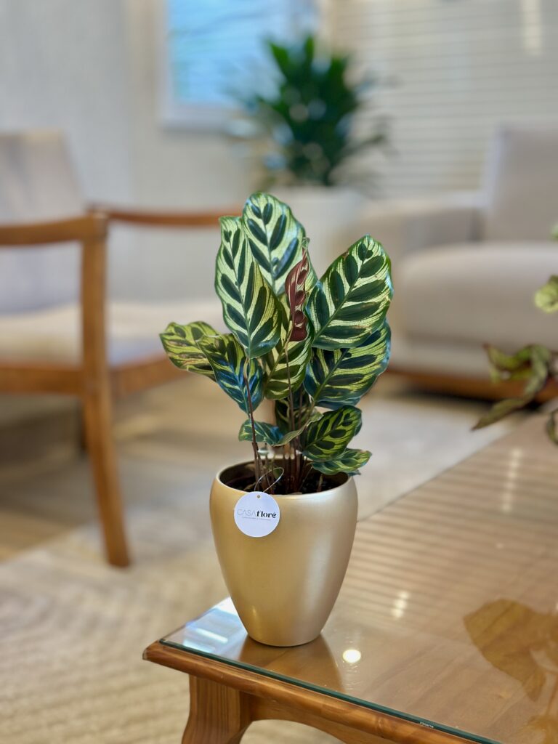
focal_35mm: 48
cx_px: 279
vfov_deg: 39.7
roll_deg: +0.2
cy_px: 372
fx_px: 1032
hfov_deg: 30.3
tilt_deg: -10.9
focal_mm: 6.86
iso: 200
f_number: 1.78
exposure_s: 1/120
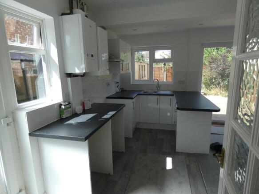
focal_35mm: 20
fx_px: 150
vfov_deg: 66.0
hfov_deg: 81.8
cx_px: 130
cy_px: 97
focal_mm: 3.6
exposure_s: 1/320
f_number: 2.8
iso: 80
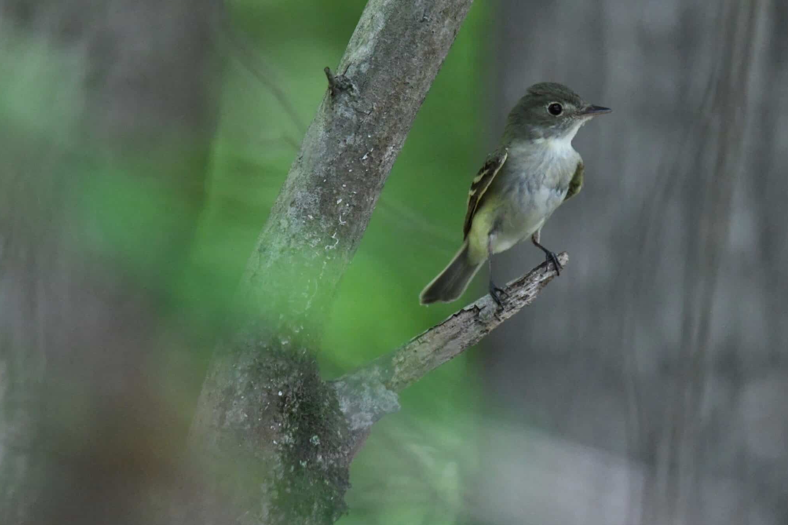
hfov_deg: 1.8
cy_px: 203
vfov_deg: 1.2
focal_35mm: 1148
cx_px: 448
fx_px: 25126
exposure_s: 1/1000
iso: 9000
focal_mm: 600
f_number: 6.3
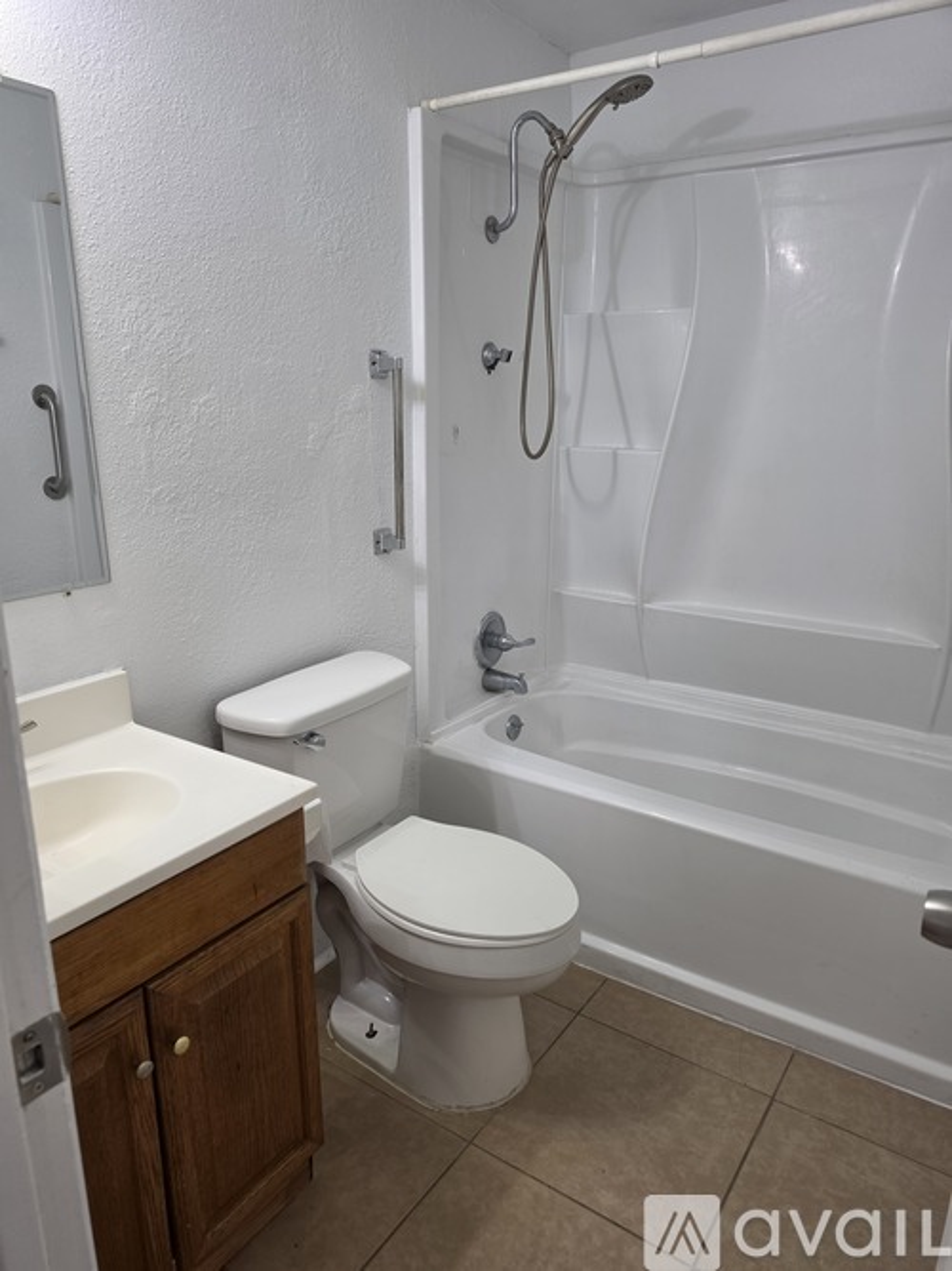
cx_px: 476
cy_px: 636
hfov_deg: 58.9
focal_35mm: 23
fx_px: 844
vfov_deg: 73.9
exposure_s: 1/120
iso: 125
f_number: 1.4
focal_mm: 6.5
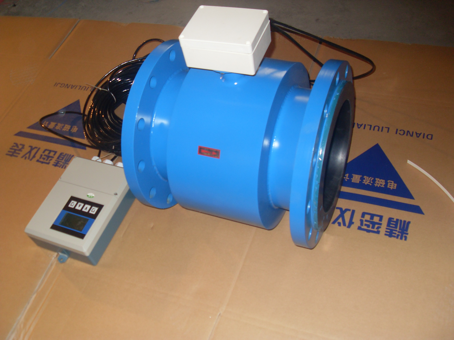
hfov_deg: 50.1
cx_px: 227
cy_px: 170
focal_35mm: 37
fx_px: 485
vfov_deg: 38.7
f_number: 2.8
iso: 100
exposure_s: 1/45
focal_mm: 6.3
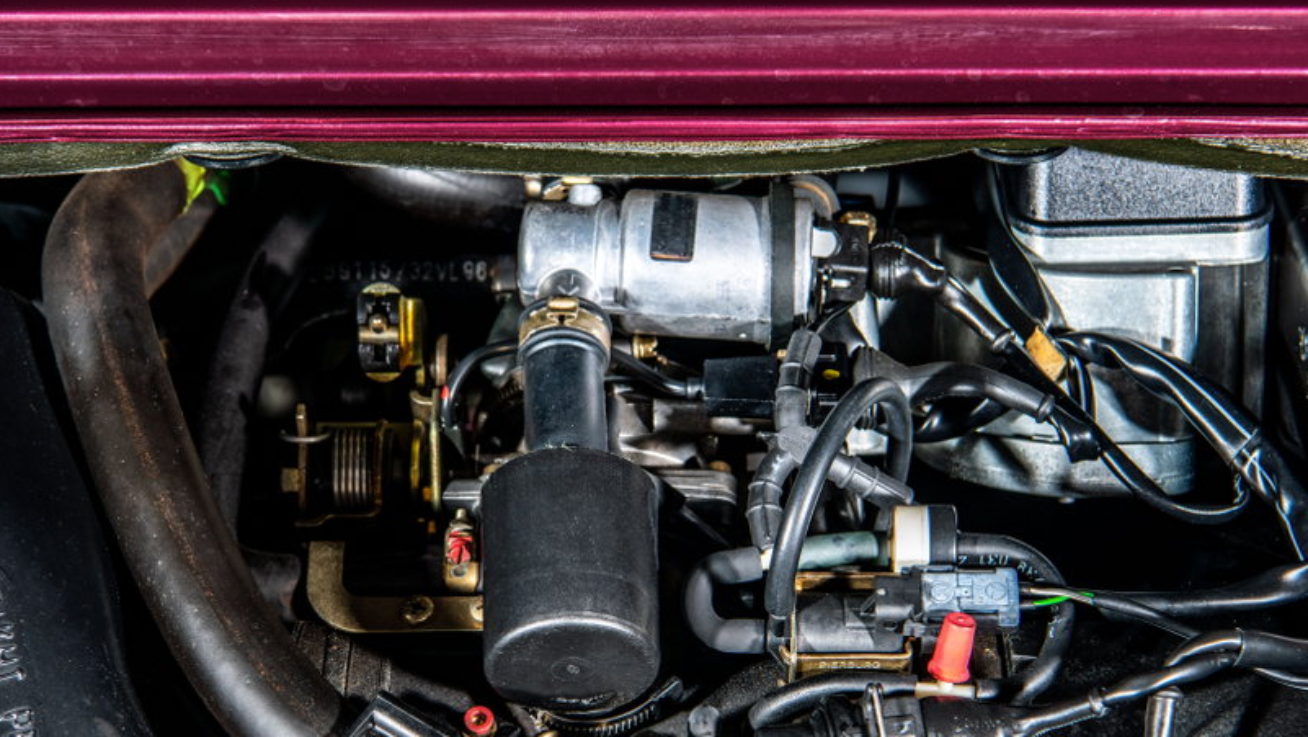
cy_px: 537
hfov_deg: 25.5
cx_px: 787
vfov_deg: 14.5
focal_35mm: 83
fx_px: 2879
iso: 160
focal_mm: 62
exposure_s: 1/100
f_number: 10
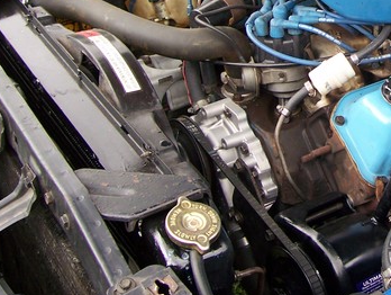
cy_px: 16
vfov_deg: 18.5
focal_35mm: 78
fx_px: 882
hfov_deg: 24.2
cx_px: 362
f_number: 2.7
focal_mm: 5.6
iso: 80
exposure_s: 1/100
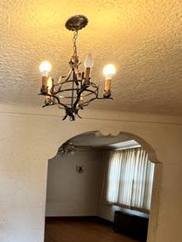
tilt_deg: -6.9
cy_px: 202
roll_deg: -1.9
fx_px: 210
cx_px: 11
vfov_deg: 54.7
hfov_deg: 42.2
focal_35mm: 30
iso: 64
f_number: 1.8
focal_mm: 1.57
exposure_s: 1/30
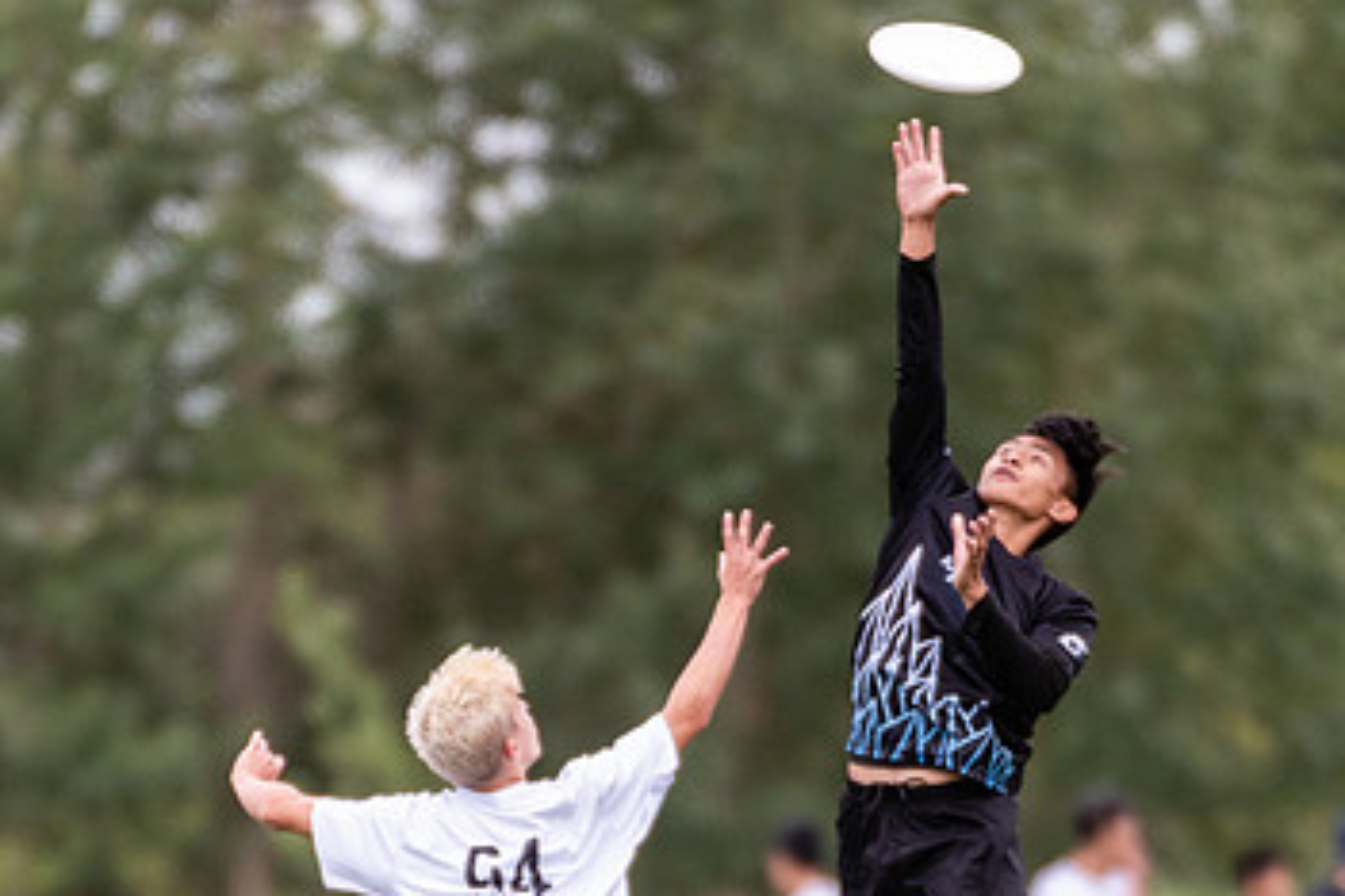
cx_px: 467
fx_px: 51330
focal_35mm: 1374
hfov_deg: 1.5
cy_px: 973
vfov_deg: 1.0
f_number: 4
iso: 560
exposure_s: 1/1000
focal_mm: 400
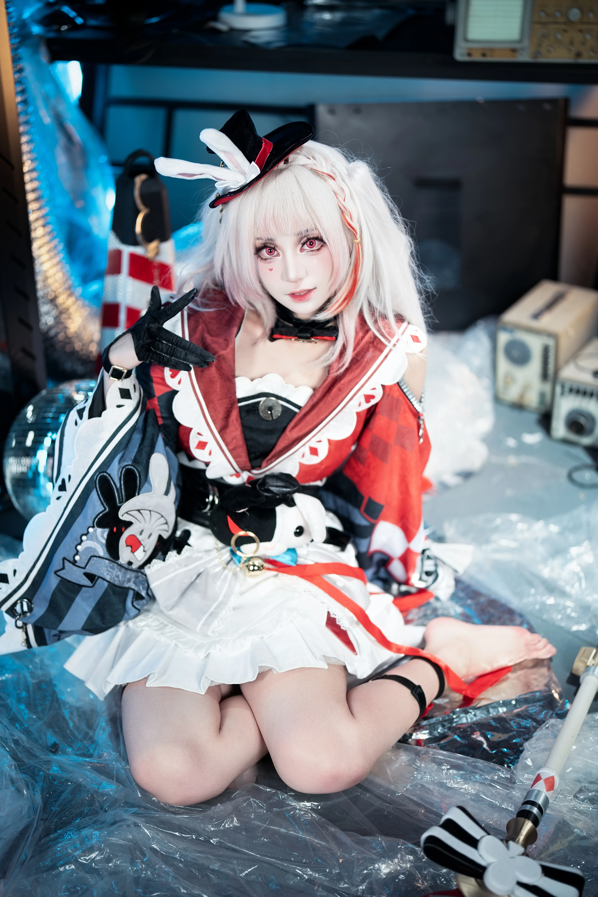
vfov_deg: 39.6
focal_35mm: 50
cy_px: 448
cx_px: 299
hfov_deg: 27.0
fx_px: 1246
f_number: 1.4
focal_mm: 50
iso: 100
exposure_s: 1/100
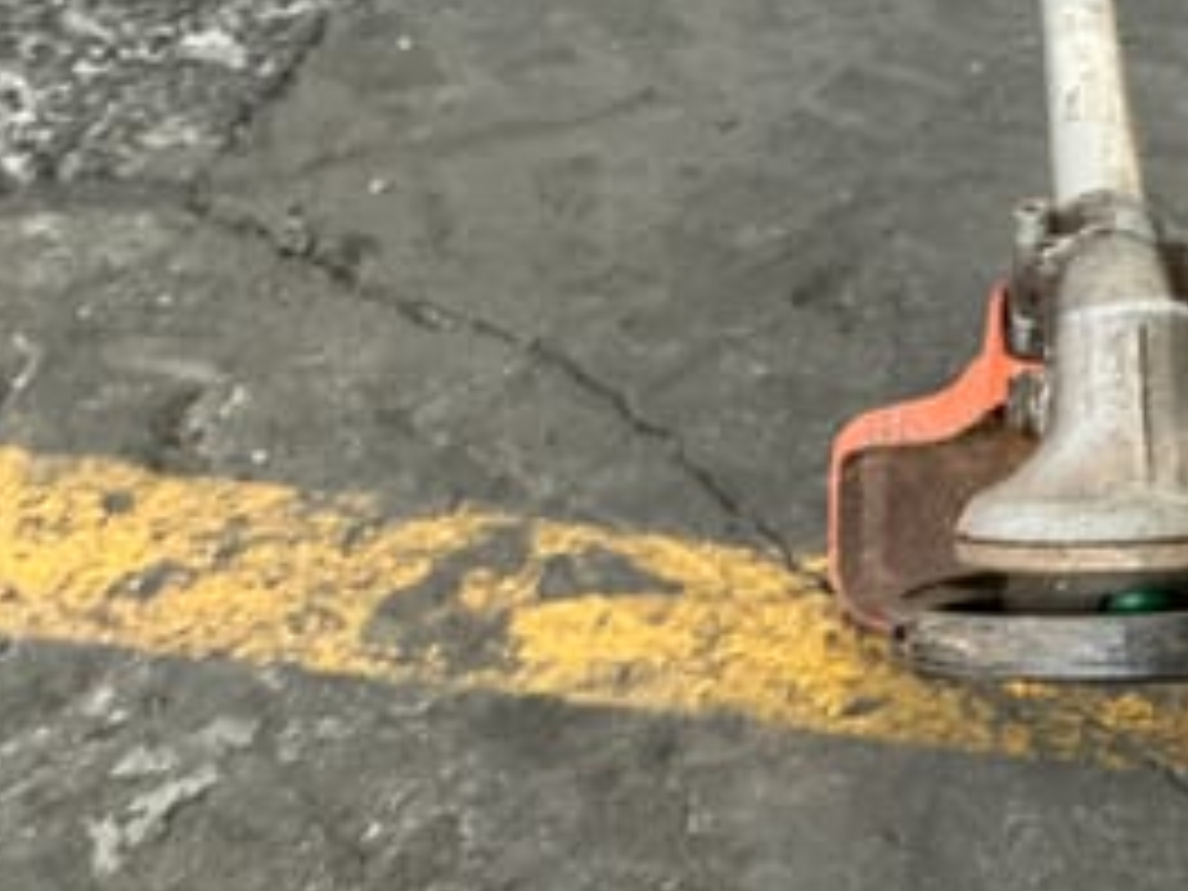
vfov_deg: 27.5
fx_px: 1819
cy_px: 461
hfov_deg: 34.0
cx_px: 1089
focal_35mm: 53
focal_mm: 3
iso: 320
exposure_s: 1/56
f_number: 1.8
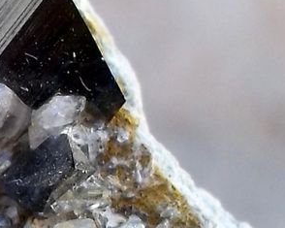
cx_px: -190
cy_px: 314
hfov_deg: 11.8
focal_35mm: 154
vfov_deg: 9.8
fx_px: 1299
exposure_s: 1/80
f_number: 3.3
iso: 80
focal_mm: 4.1
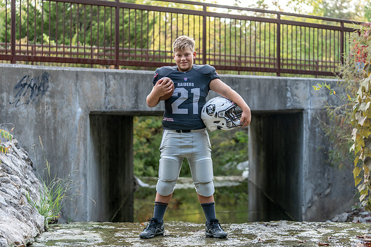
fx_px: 722
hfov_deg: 28.8
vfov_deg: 19.5
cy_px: 124
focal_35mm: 70
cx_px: 186
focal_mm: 70
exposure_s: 1/320
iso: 500
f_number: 2.8
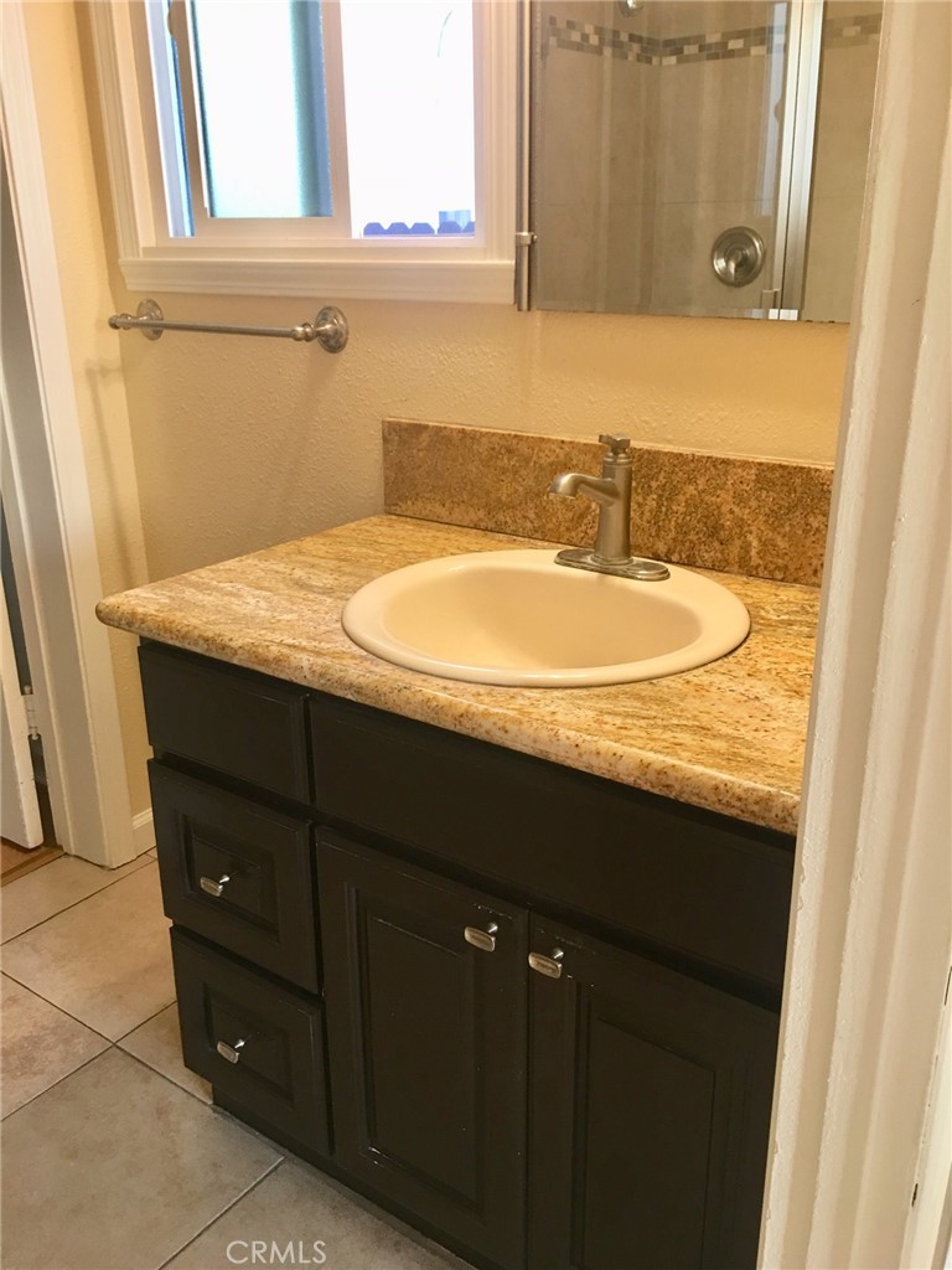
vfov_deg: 61.7
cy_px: 635
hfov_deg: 48.2
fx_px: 1063
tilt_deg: -18.9
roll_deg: +0.5
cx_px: 476
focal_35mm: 29
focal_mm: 4.15
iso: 40
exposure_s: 1/15
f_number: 2.2
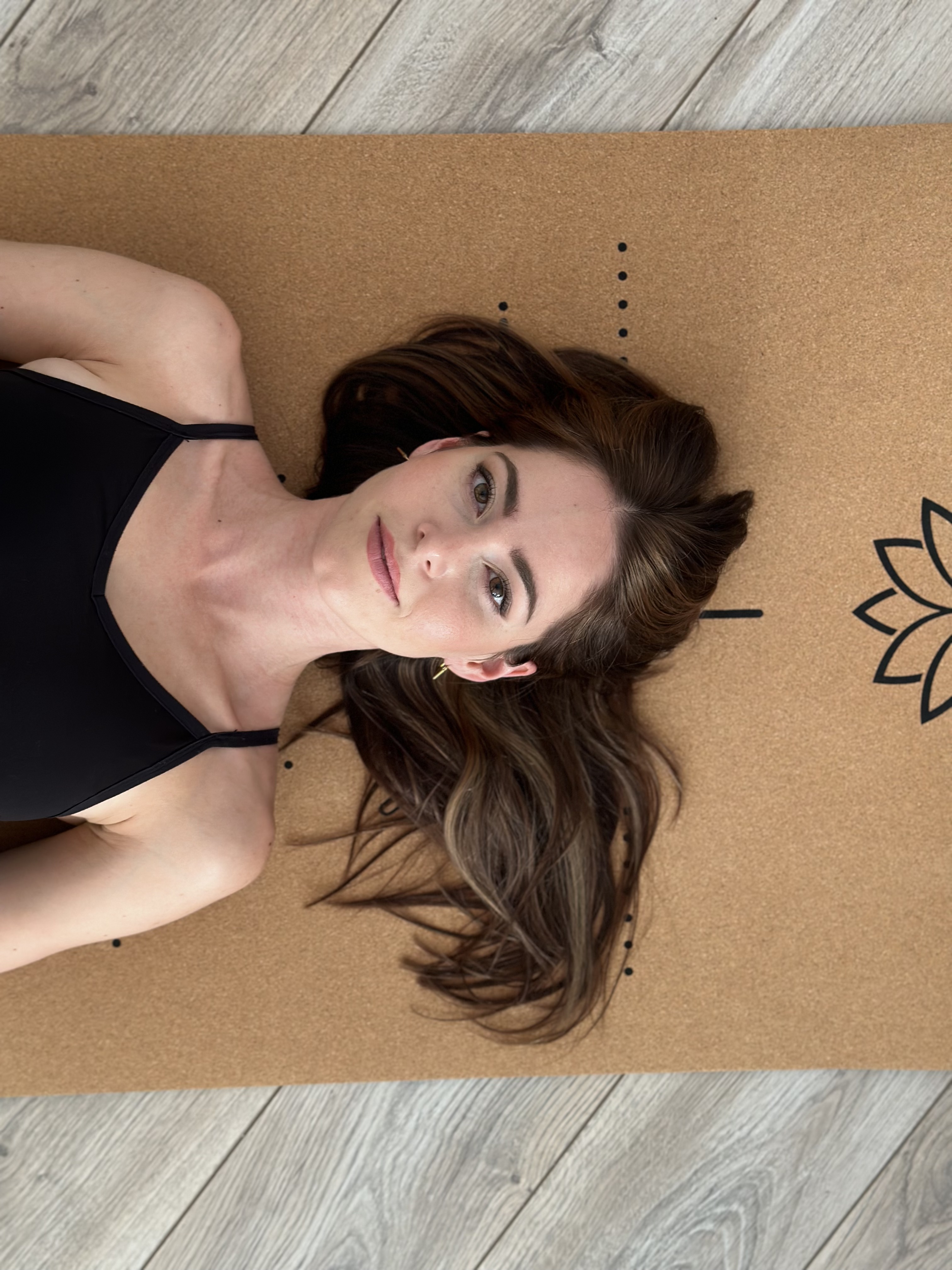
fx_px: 1760
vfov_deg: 39.7
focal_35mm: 48
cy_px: 635
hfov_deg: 30.3
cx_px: 476
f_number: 1.78
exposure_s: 1/83
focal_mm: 6.86
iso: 125
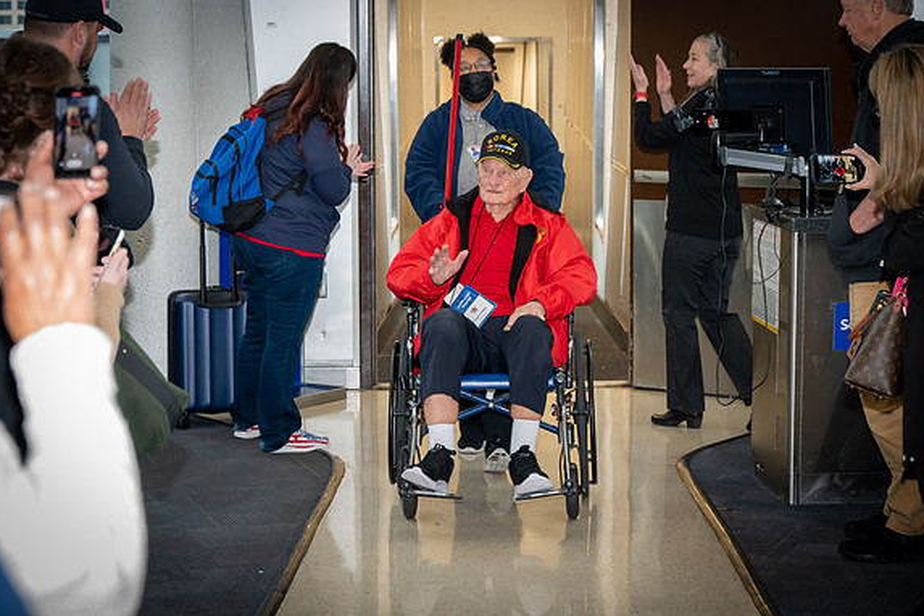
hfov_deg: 24.2
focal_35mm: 84
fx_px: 2156
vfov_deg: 16.3
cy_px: 310
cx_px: 461
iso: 4500
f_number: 6.3
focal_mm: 83
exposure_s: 1/100
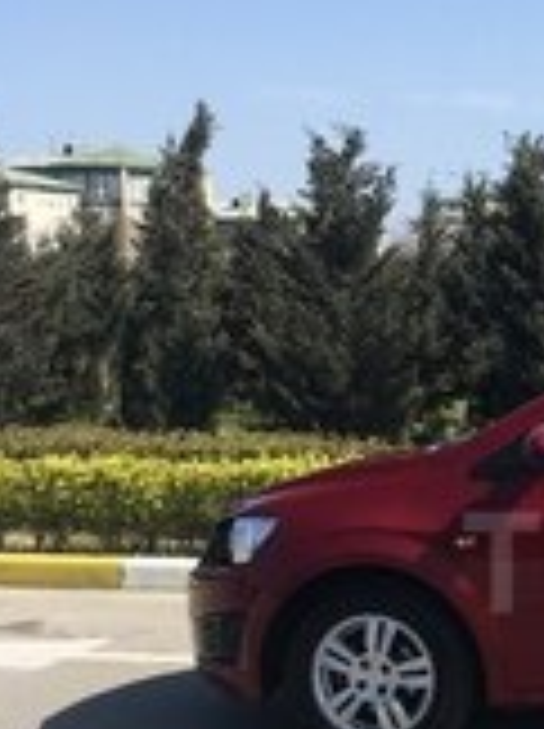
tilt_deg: -8.9
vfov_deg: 21.8
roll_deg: -0.2
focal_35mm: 89
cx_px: 809
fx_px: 1870
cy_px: 562
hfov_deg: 15.3
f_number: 2.2
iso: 25
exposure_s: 1/1570
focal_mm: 4.15
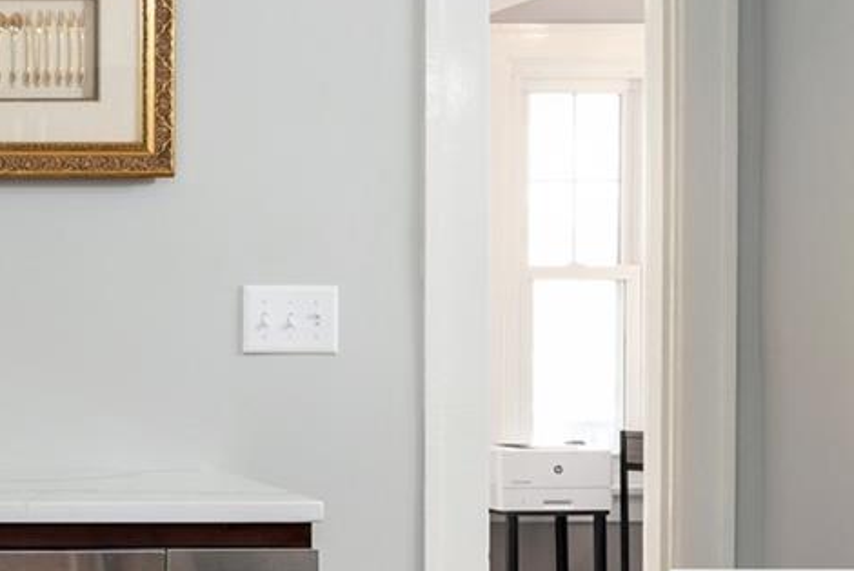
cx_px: -265
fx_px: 2065
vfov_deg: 15.7
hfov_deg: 21.1
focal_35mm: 87
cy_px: 316
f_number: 8
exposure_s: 1/60
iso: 250
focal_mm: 20
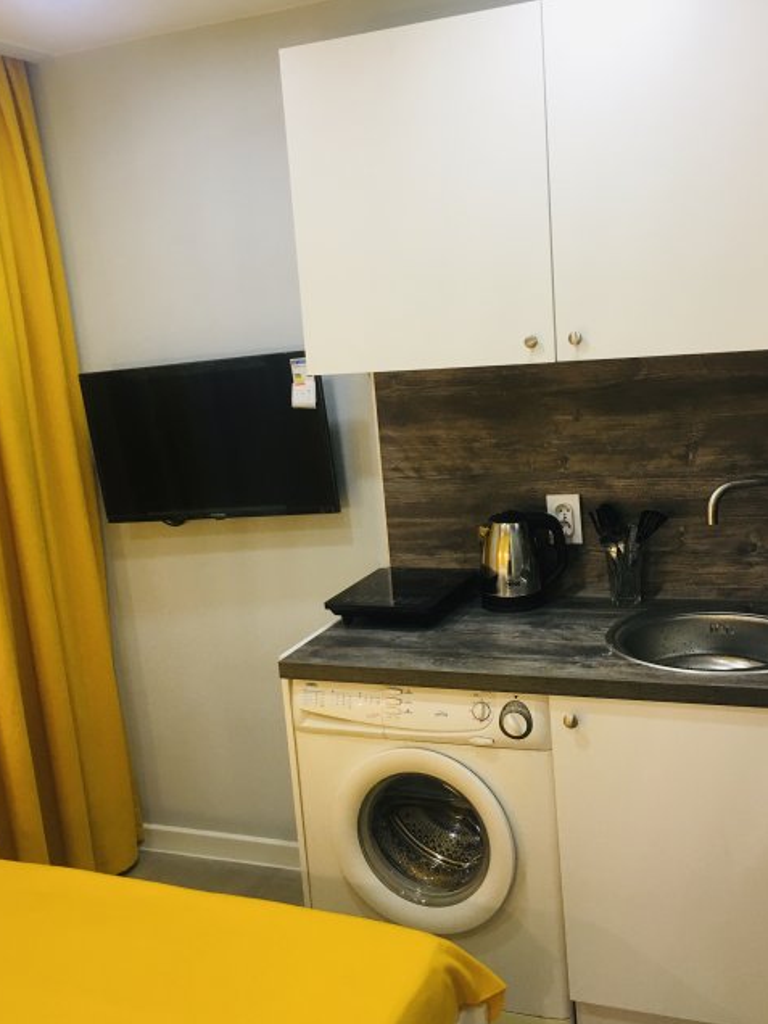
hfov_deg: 40.7
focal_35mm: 35
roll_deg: +3.5
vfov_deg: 52.6
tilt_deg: -12.7
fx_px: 1035
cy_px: 512
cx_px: 415
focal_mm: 4.15
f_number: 2.2
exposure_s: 1/33
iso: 64
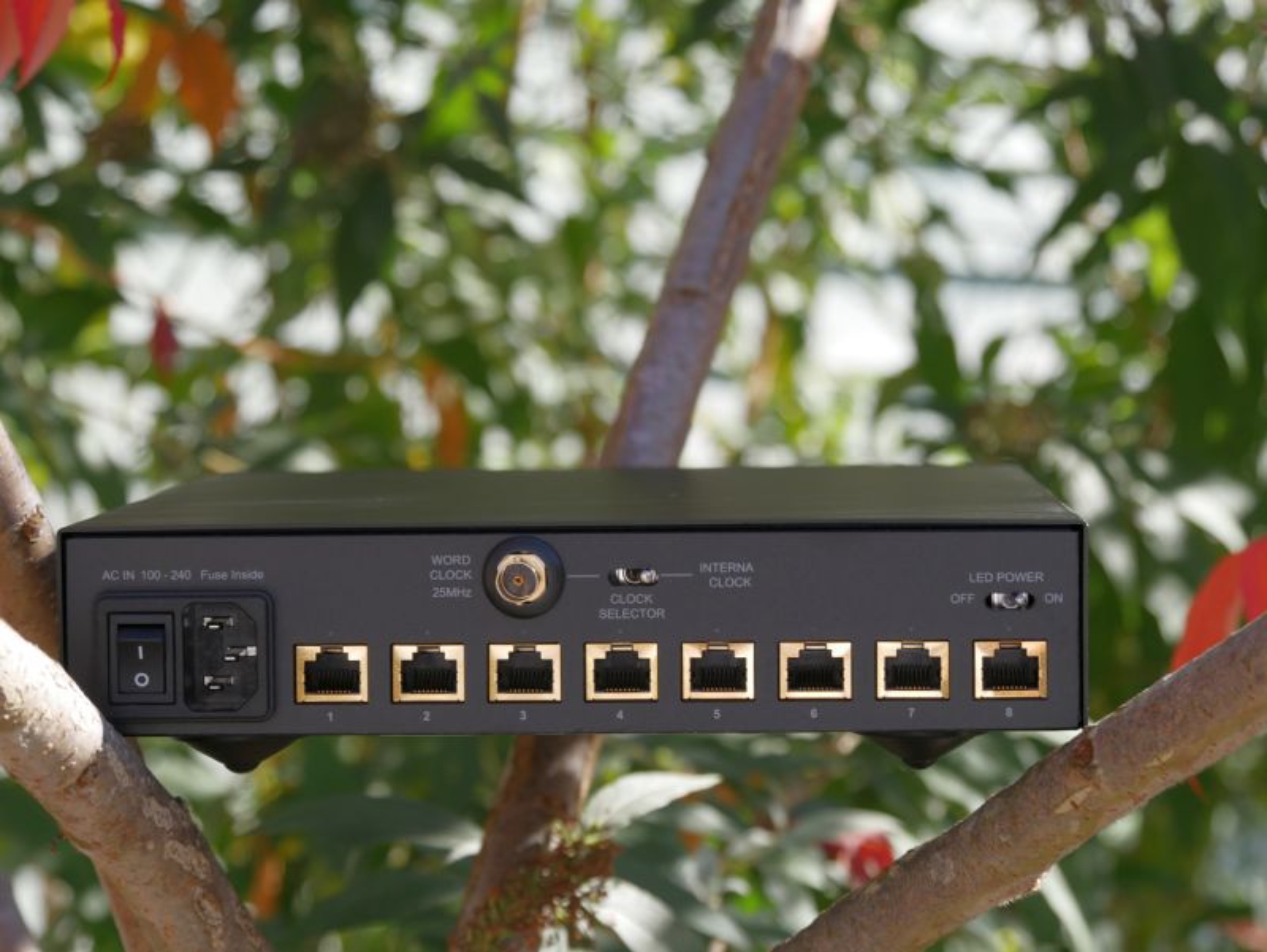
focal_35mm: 110
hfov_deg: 17.9
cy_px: 476
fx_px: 4029
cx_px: 634
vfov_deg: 13.5
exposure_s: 1/250
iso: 200
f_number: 5.6
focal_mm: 55
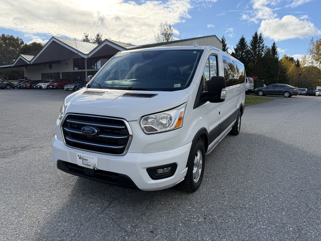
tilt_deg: -9.0
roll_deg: -1.1
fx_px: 223
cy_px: 120
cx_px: 160
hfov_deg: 71.6
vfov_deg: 56.8
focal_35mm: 24
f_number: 1.78
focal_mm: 6.76
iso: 80
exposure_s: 1/2703
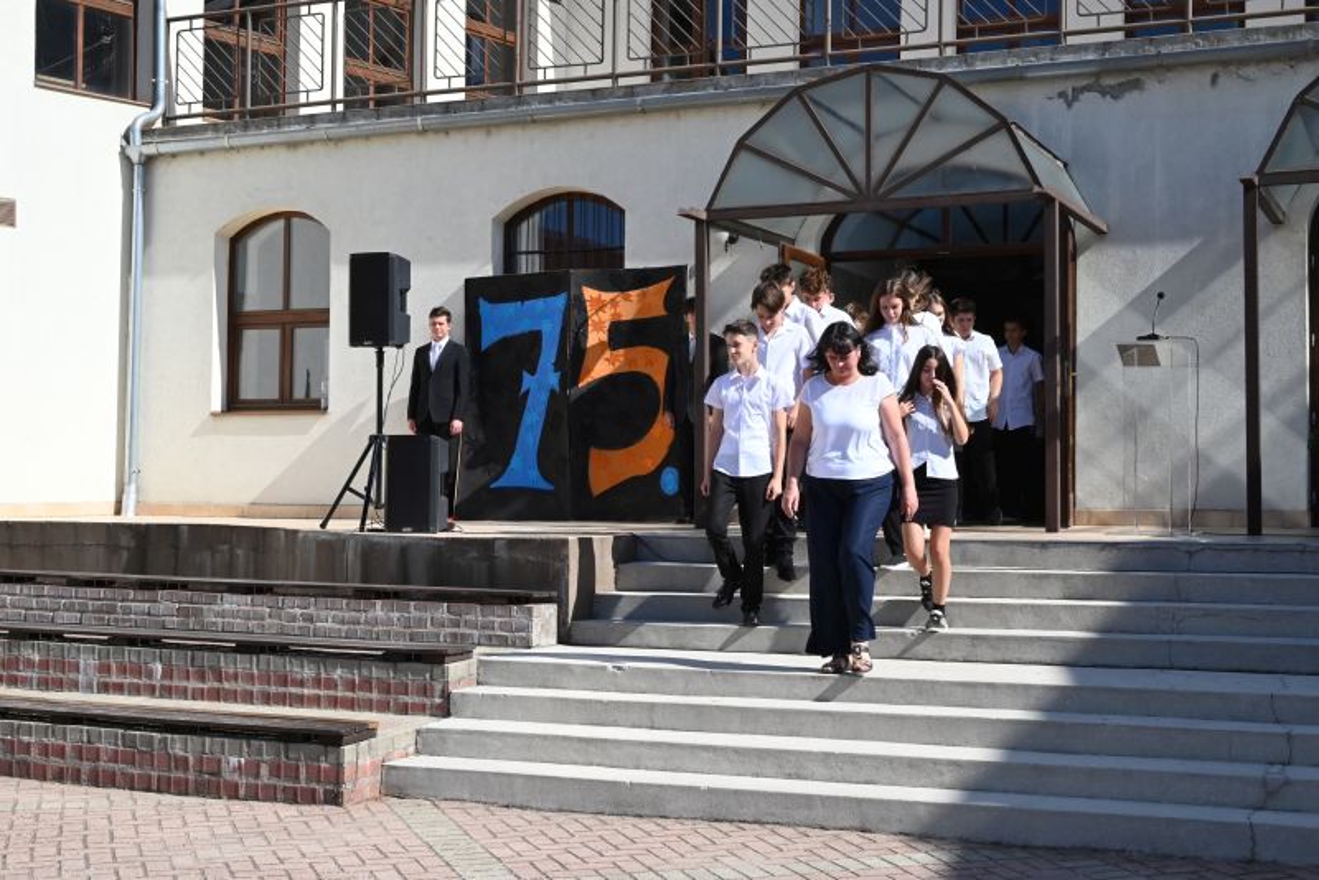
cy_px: 440
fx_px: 1759
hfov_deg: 41.1
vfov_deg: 28.1
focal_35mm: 48
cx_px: 660
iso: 1600
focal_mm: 48
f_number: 16
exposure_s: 1/1000
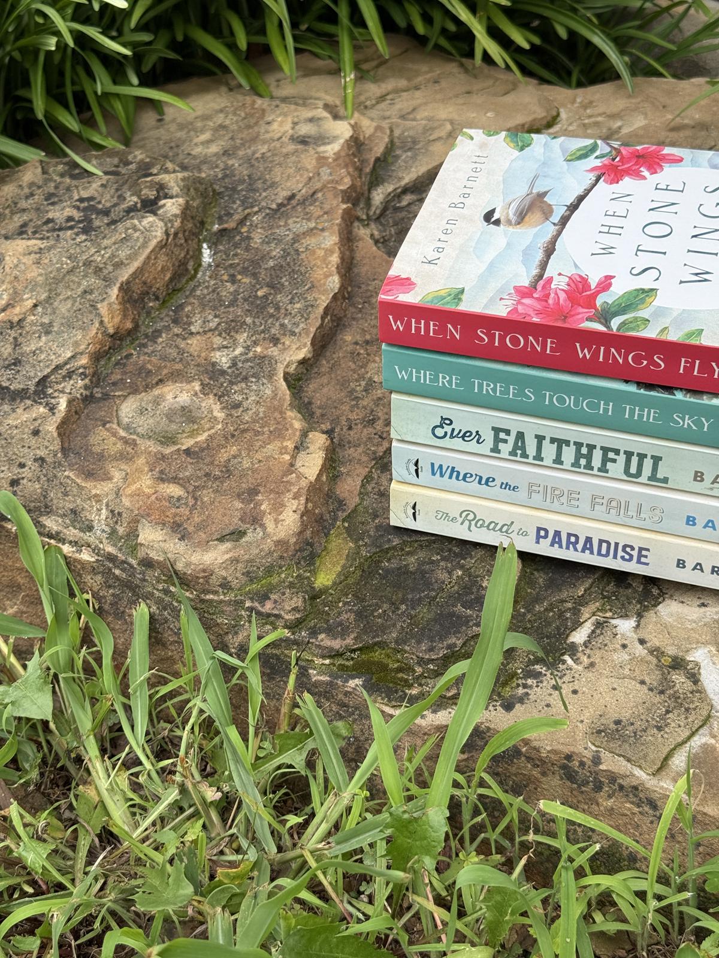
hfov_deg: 30.3
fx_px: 1329
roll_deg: +0.4
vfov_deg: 39.7
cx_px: 360
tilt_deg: -34.1
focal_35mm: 48
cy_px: 479
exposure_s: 1/2342
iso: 80
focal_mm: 6.76
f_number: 1.78
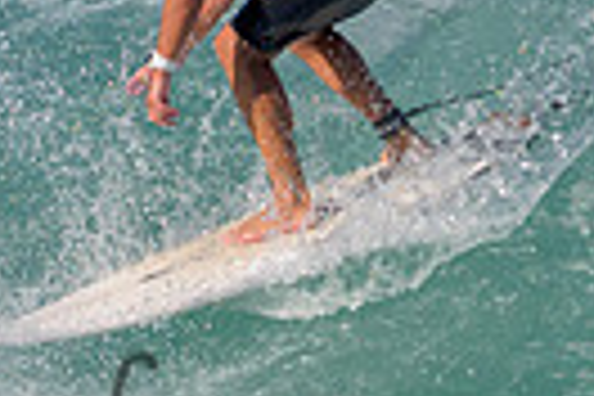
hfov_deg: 0.6
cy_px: 385
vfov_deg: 0.4
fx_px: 57778
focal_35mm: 3502
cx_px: 90
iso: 1100
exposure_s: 1/2000
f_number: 11
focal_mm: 800
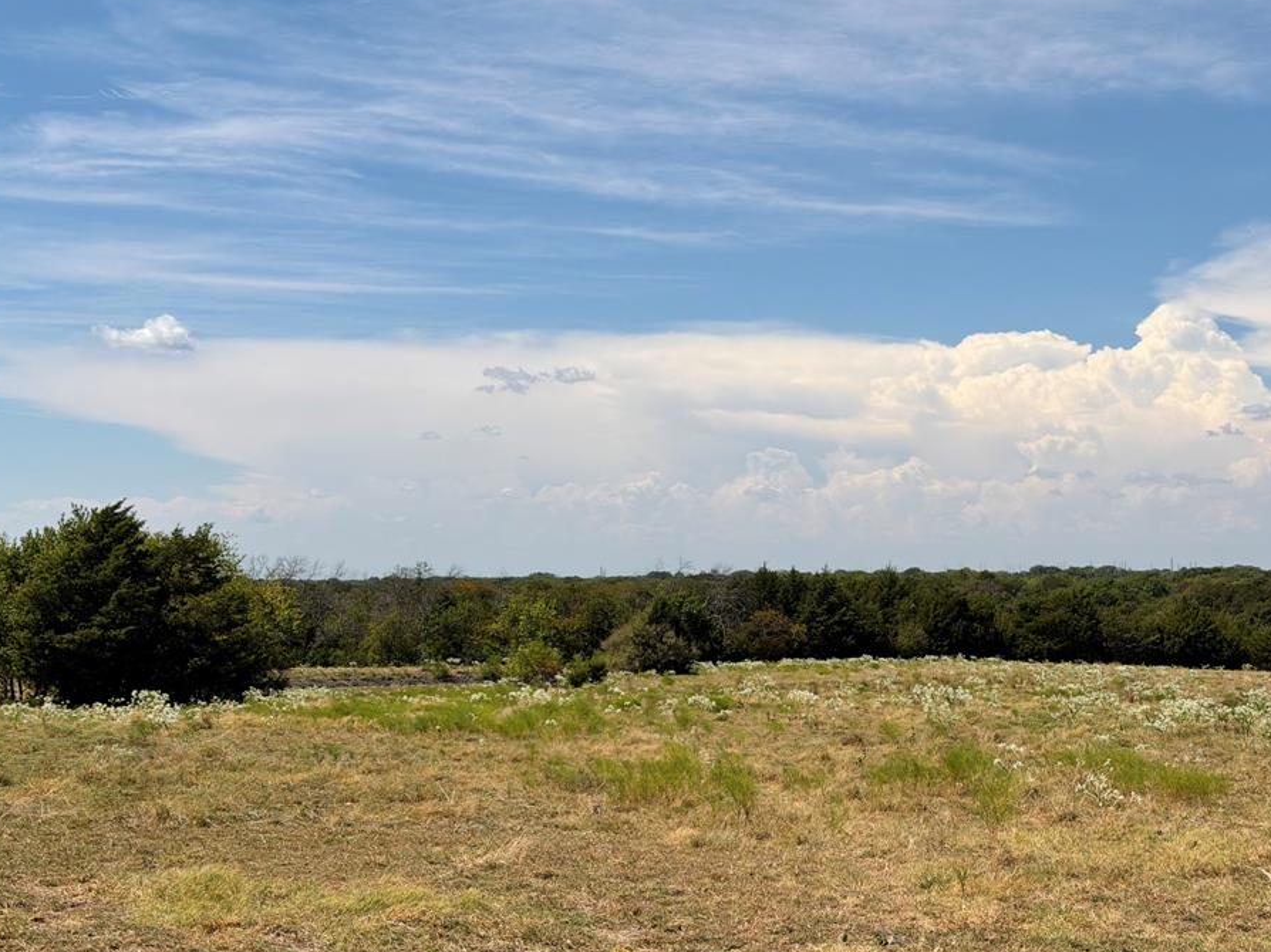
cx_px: 711
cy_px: 510
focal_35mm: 55
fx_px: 2019
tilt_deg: +3.6
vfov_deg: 26.5
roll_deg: +0.2
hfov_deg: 34.9
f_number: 1.78
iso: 80
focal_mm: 6.76
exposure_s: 1/9901
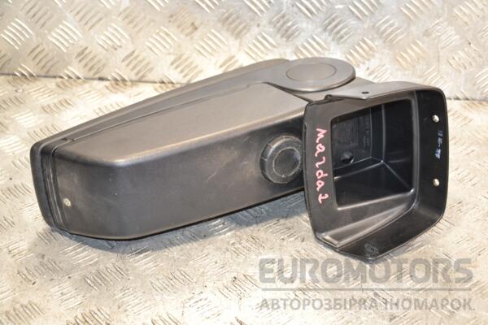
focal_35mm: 72
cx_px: 244
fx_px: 976
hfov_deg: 28.1
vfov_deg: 18.9
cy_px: 162
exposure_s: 1/60
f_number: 4.8
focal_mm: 48
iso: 800
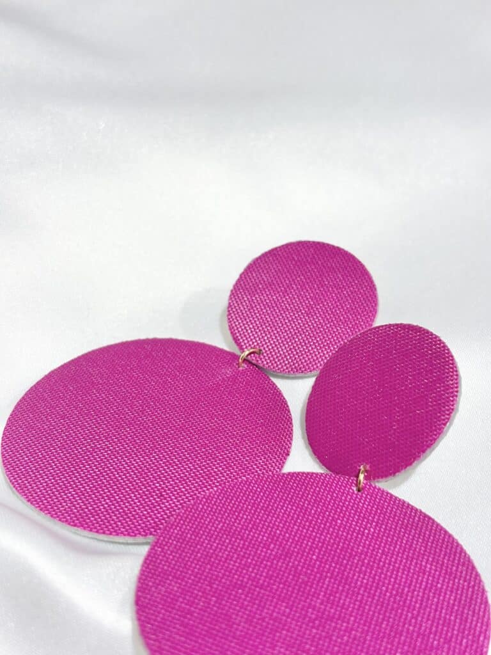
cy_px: 328
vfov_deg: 36.8
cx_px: 246
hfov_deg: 28.0
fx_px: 983
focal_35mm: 52
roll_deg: +5.1
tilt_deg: -27.6
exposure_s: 1/198
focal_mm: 5.96
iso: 32
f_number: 1.6
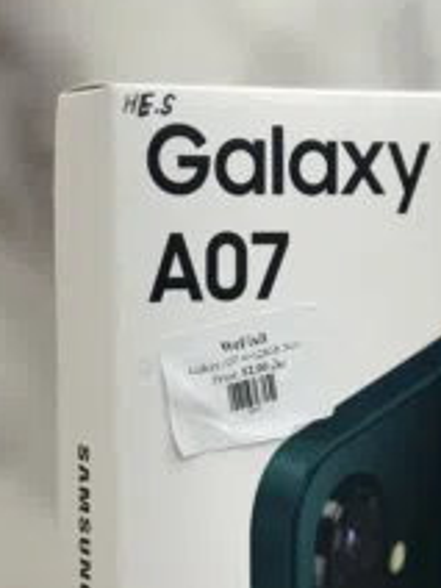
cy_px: 408
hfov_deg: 15.1
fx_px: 1665
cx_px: 222
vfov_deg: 19.9
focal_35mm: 98
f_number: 1.6
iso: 32
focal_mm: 5.96
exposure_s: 1/263
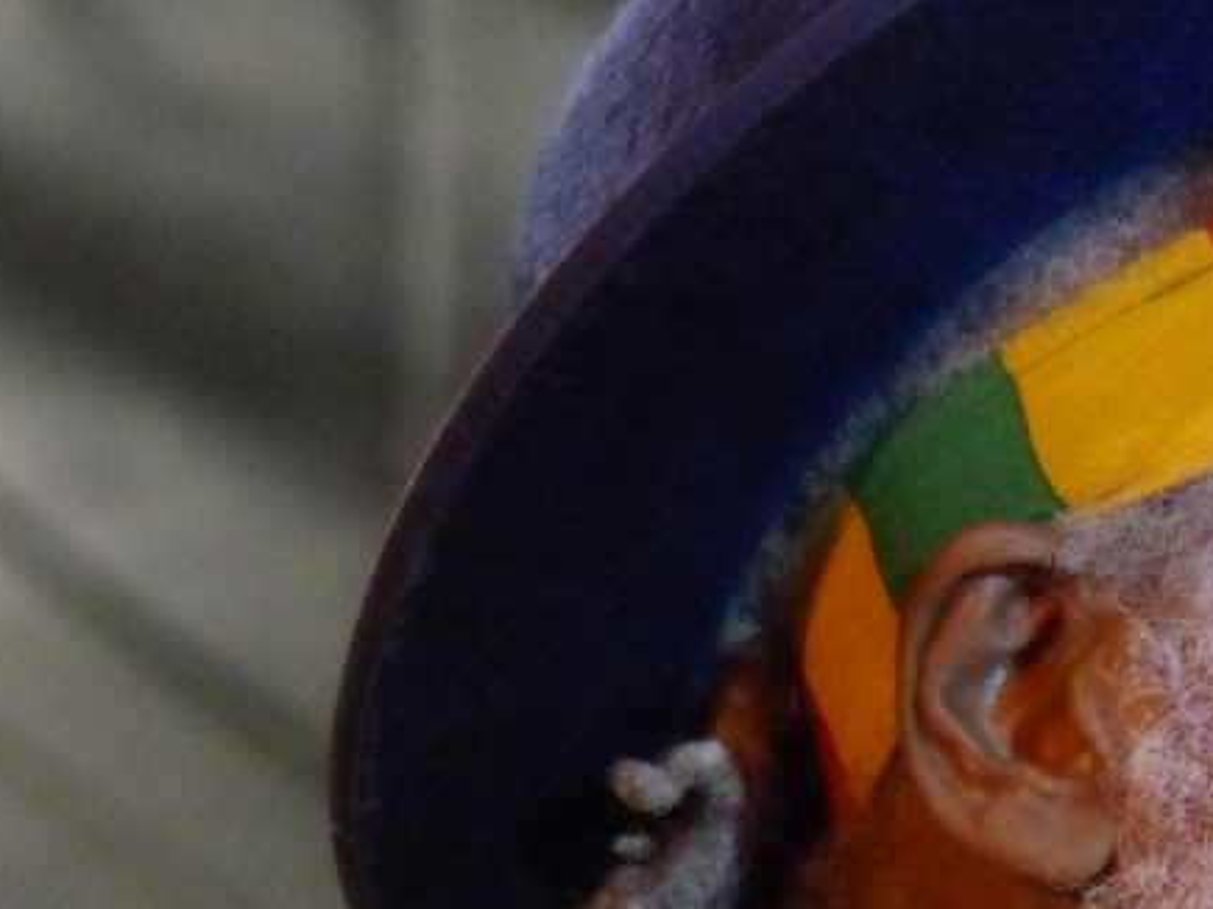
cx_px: 1196
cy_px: 683
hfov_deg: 2.5
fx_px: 27815
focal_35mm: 794
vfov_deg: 1.9
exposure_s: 1/160
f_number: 2.8
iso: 1600
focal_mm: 62.1
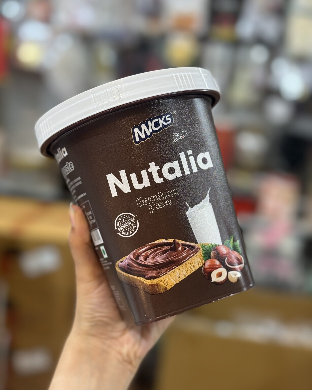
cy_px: 186
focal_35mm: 51
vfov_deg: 36.7
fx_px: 589
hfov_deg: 29.7
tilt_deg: -10.5
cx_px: 154
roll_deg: -6.3
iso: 64
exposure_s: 1/50
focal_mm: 6.76
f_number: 1.78
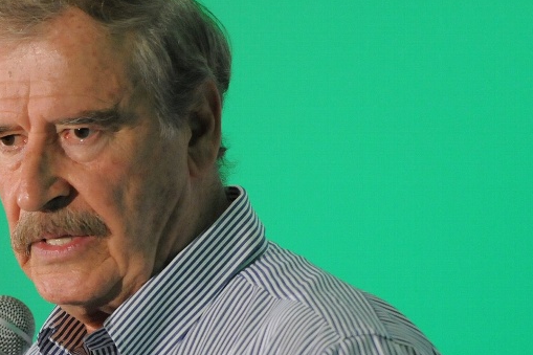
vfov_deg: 2.3
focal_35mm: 603
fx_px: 8924
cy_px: 295
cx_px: 46
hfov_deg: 3.4
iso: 1600
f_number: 2.8
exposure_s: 1/160
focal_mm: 200
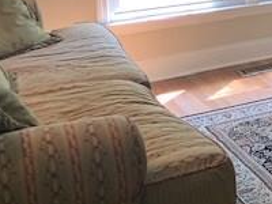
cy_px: -37
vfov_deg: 17.0
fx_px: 652
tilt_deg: -6.8
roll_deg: -1.0
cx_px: 430
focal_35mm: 83
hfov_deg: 19.8
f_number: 1.8
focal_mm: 4.25
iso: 25
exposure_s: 1/48
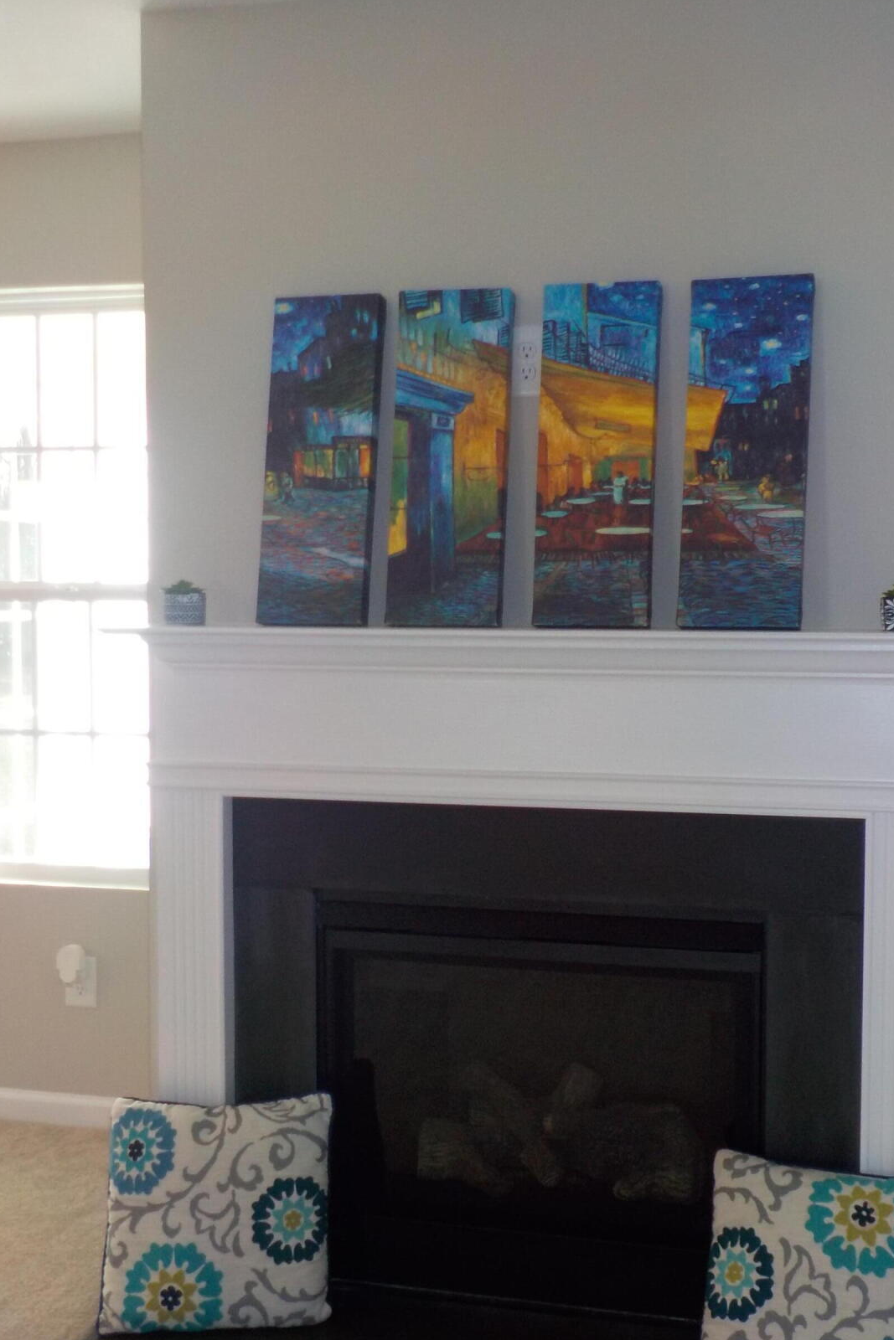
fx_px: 1452
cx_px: 540
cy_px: 698
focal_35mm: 39
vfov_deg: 49.5
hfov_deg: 34.1
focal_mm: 4.1
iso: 160
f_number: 3.3
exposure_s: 1/30
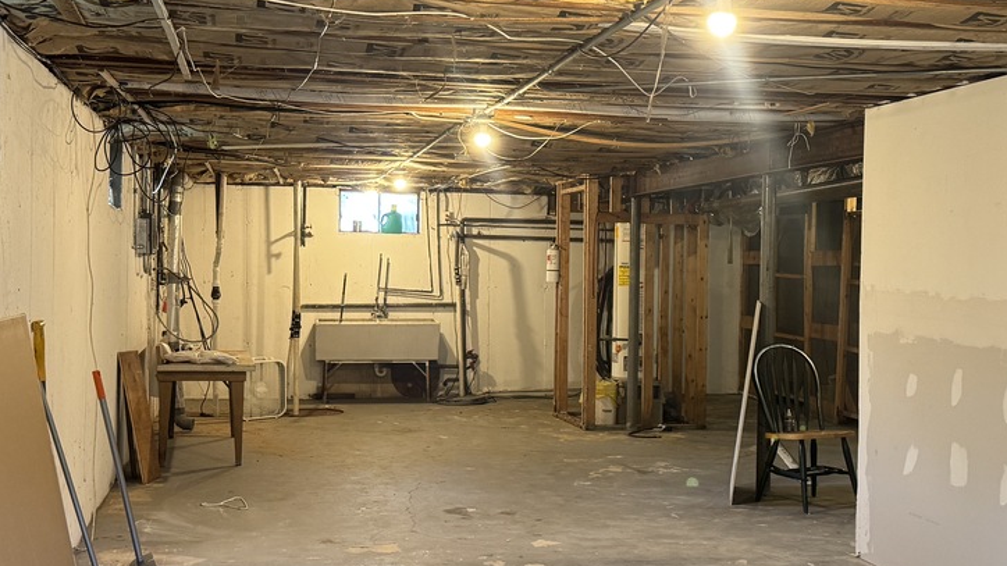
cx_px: 599
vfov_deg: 23.0
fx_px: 1388
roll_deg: -0.8
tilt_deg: -1.8
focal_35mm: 52
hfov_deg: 39.7
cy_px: 310
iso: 250
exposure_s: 1/60
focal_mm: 6.76
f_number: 1.78
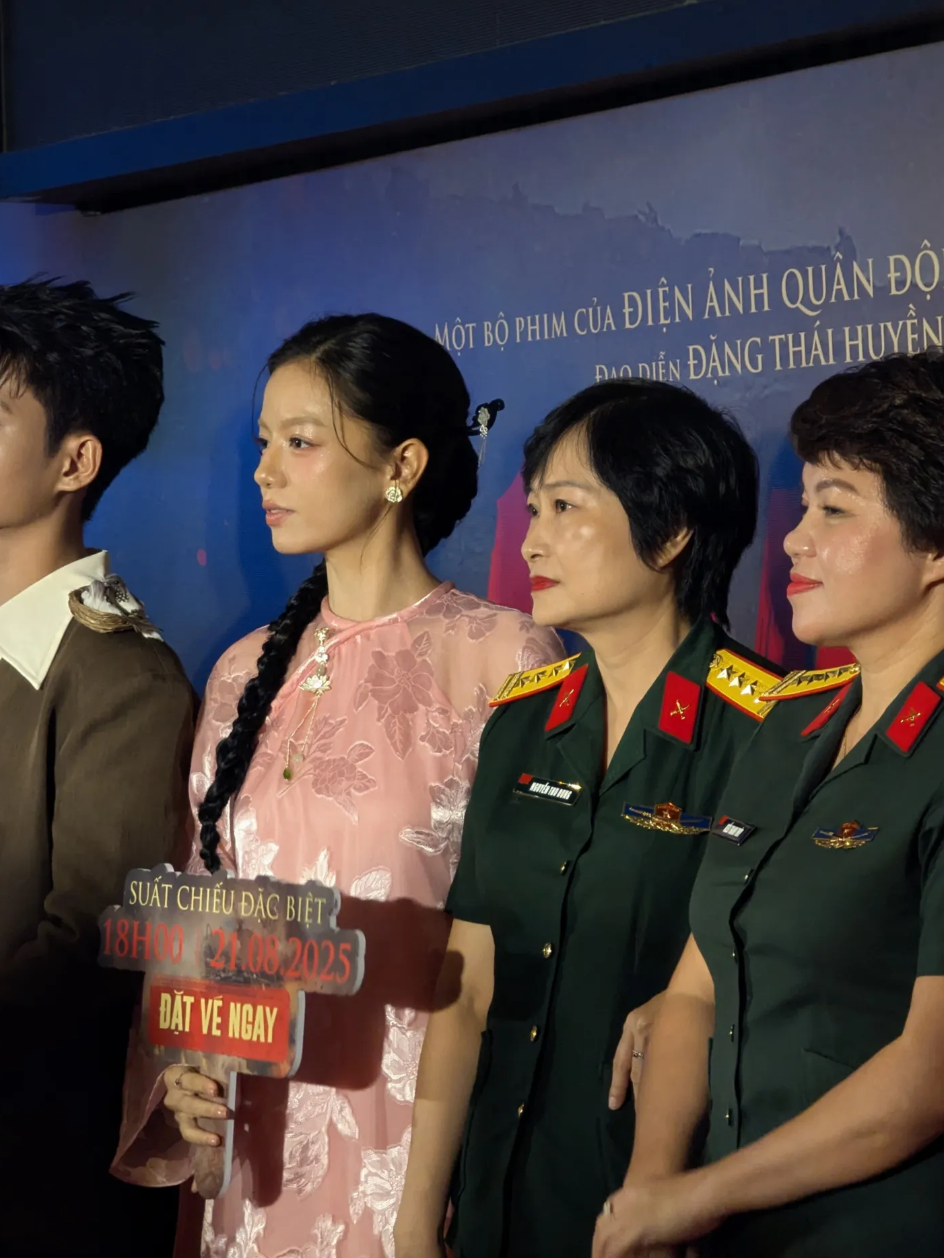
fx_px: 5163
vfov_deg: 13.9
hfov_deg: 10.4
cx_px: 617
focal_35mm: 142
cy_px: 627
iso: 603
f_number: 3.5
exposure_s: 1/75.4
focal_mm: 19
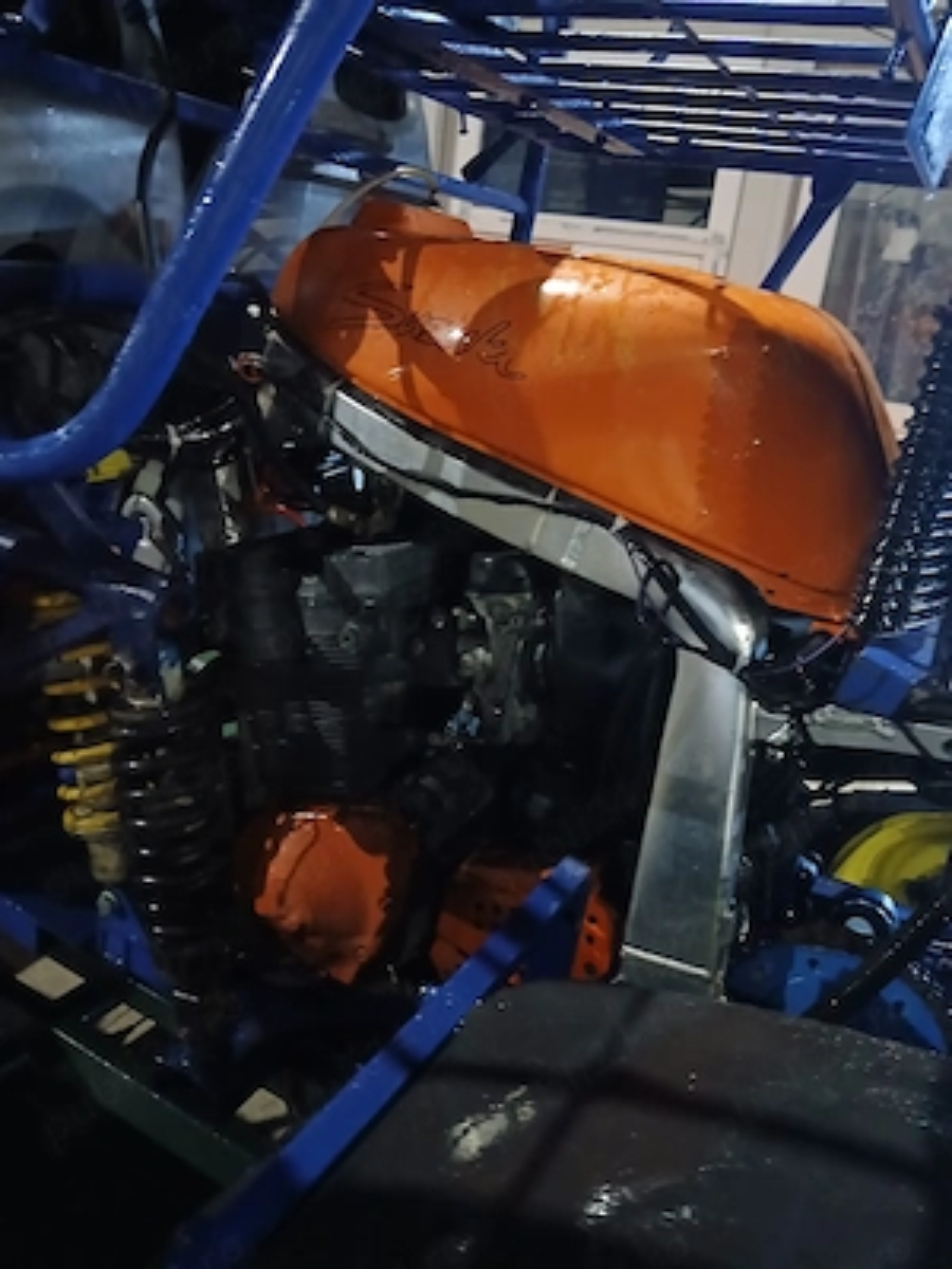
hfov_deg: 53.1
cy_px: 634
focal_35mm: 26
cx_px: 476
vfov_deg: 67.3
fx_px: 953
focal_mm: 3.98
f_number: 1.8
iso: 1000
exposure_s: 1/14.3
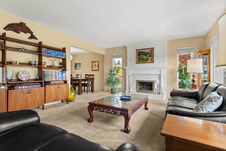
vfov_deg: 69.2
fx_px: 109
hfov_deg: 91.9
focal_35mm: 17
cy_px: 76
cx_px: 113
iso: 500
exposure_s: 1/6
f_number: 6.3
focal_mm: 17.4
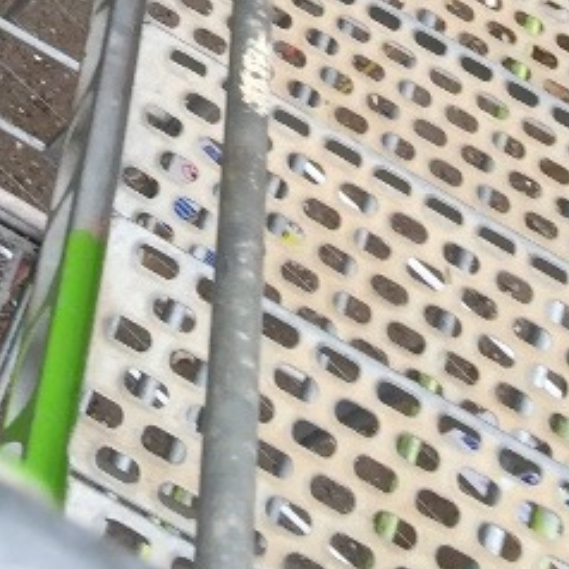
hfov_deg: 13.3
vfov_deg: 12.0
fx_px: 2399
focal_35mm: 129
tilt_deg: -52.5
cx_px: -43
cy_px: -593
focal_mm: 4.15
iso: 32
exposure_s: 1/278
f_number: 2.2
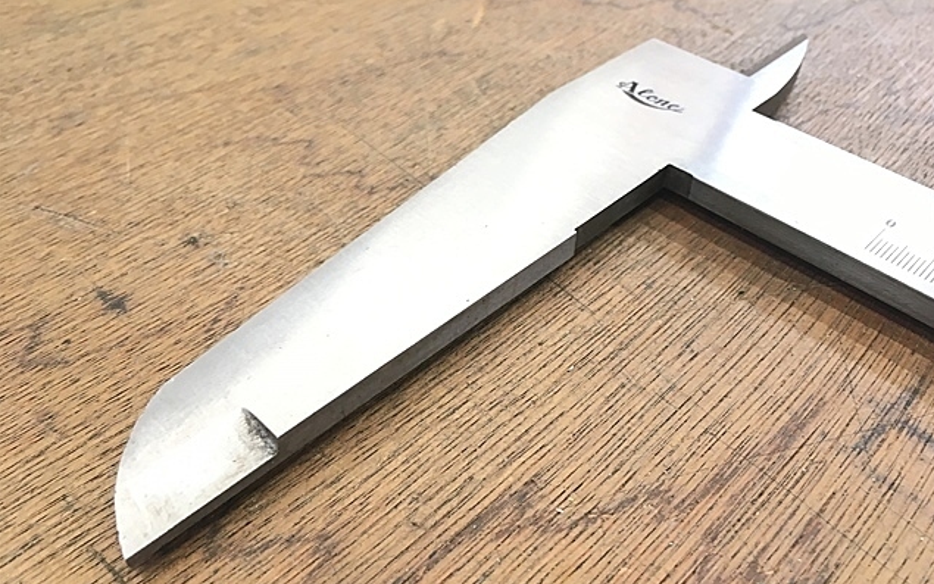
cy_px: 281
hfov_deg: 61.2
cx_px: 468
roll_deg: -0.2
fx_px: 789
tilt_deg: -42.3
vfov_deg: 40.6
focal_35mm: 31
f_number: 2.2
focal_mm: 4.15
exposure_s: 1/30
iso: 80
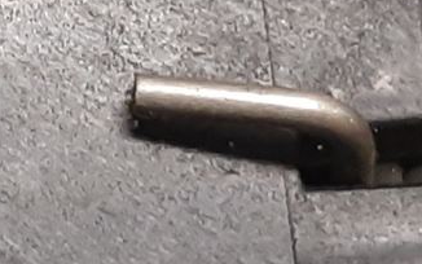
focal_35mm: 173
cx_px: -177
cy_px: -57
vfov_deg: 7.5
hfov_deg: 11.7
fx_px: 1990
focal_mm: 3.93
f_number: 1.7
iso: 200
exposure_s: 1/50
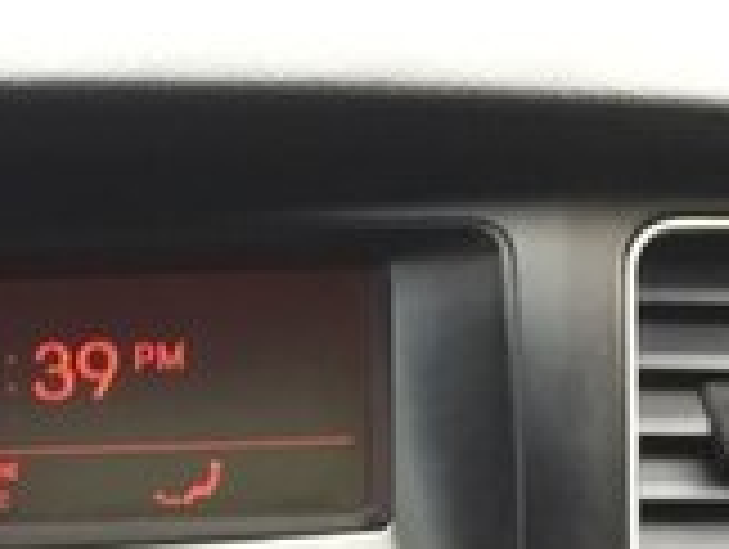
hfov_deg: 16.2
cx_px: -68
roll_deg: +0.7
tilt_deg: -32.7
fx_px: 2489
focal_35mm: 118
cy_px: 929
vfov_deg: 11.8
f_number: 2.2
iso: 80
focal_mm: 4.15
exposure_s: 1/33
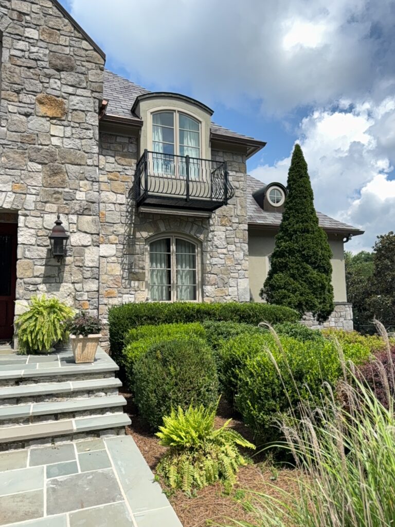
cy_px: 264
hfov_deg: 56.8
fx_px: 365
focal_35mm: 24
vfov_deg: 71.6
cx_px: 198
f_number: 1.78
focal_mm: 6.76
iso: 50
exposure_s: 1/4082
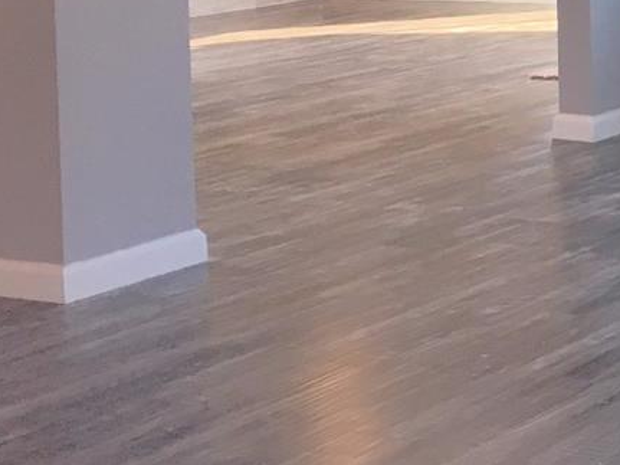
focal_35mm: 101
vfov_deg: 14.2
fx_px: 1808
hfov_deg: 18.1
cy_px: -105
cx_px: 817
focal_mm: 4.15
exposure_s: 1/30
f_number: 2.2
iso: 25
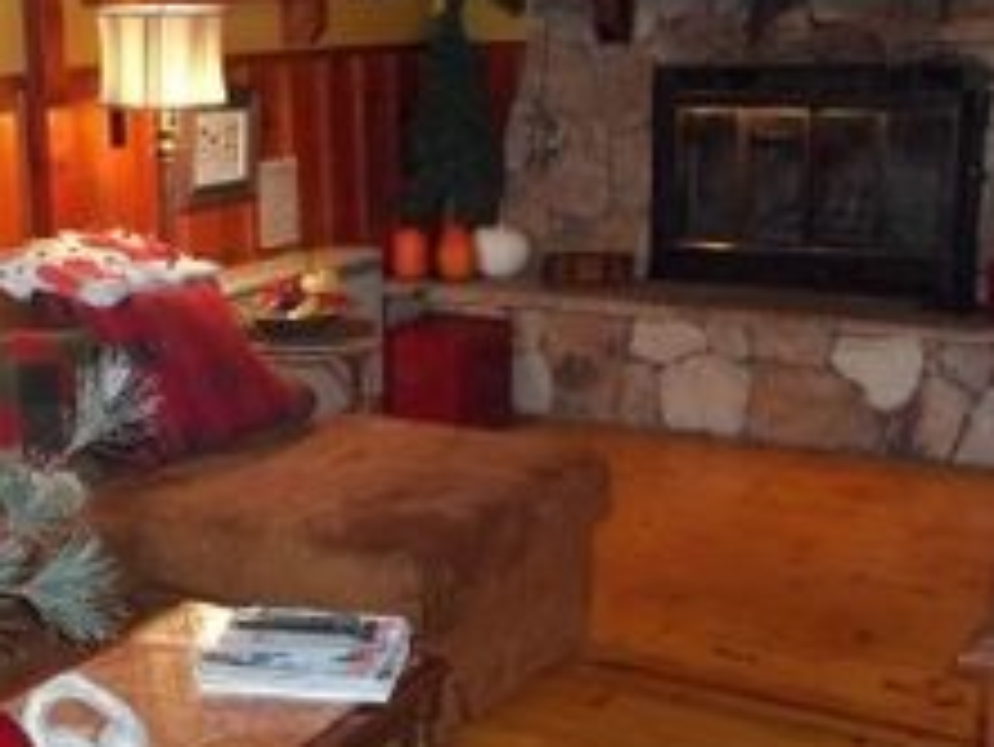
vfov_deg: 26.6
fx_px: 1580
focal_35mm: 55
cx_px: 238
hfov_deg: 34.1
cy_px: 351
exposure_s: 1/30
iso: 400
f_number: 3.3
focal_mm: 5.9
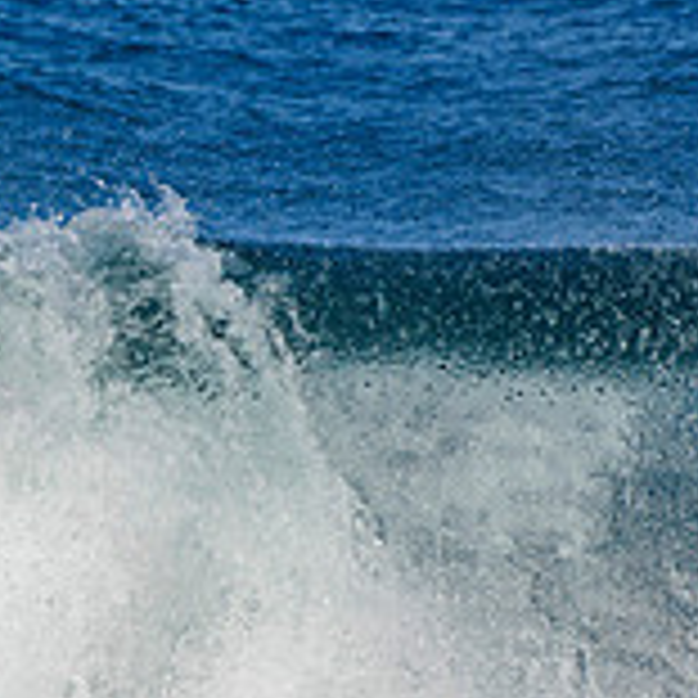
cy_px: 637
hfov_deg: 0.7
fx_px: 54272
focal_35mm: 2379
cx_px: -527
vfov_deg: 0.7
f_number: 5.6
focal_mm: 500
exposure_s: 1/2000
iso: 220
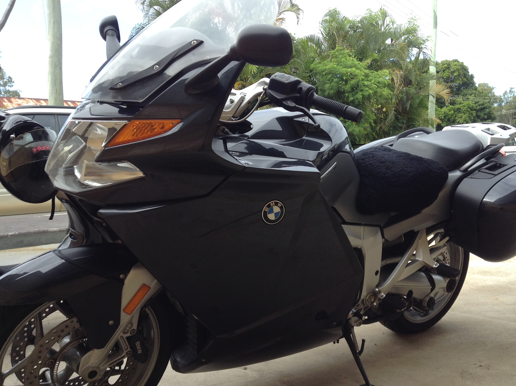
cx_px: 296
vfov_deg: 36.7
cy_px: 198
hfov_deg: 47.8
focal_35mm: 39
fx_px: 580
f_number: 2.4
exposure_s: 1/287
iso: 25
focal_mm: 3.3
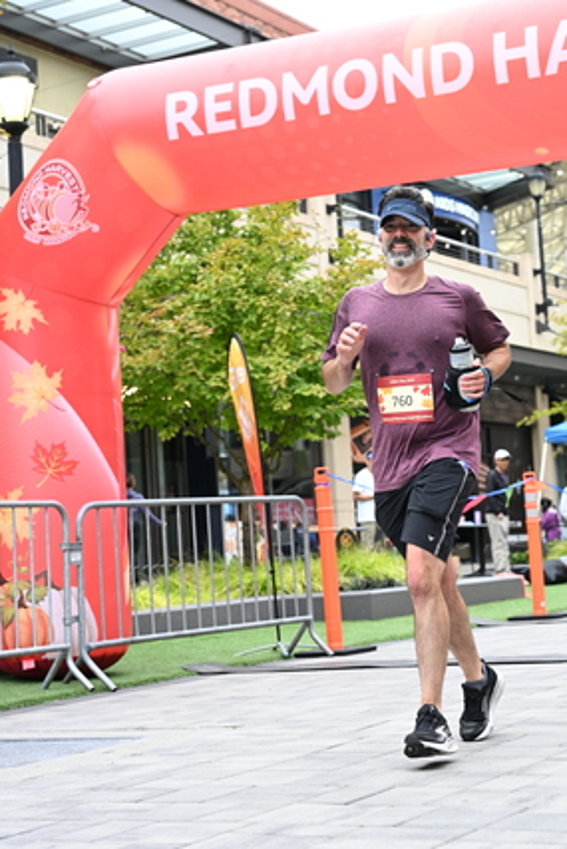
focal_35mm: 67
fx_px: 1581
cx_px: 353
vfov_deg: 30.1
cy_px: 414
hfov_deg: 20.3
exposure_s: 1/640
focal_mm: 52
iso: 2000
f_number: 4
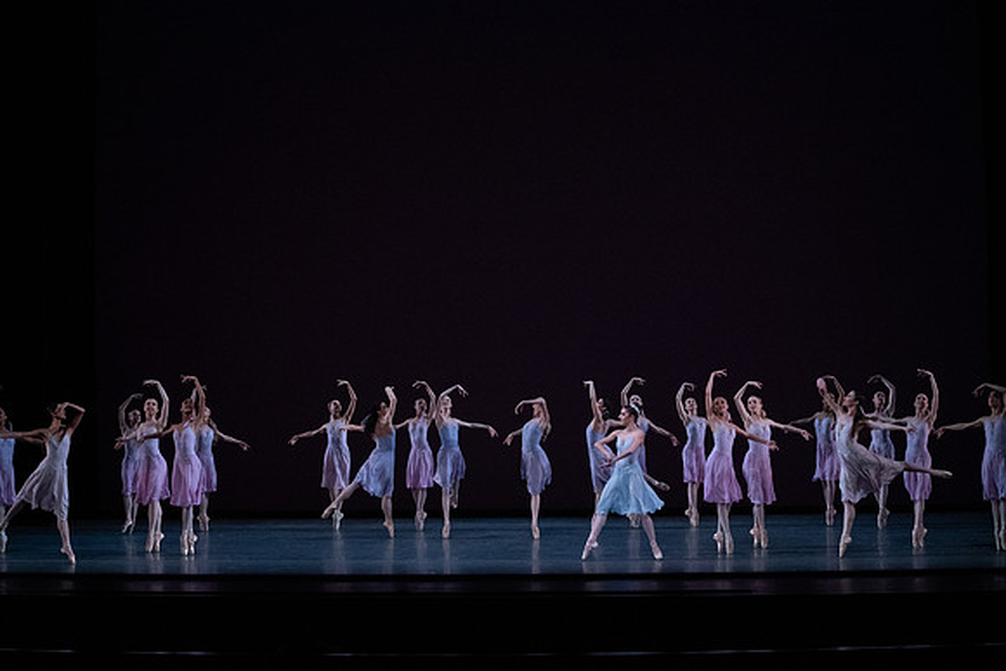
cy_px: 336
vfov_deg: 19.5
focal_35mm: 70
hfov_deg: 28.8
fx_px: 1956
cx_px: 503
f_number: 13
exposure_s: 1/400
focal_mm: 70
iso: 12800
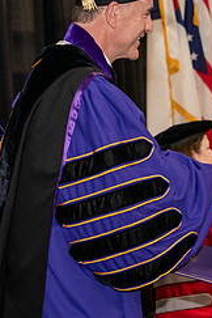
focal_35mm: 167
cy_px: 115
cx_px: 222
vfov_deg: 12.3
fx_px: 1475
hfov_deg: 8.2
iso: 2500
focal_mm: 70
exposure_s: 1/200
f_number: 5
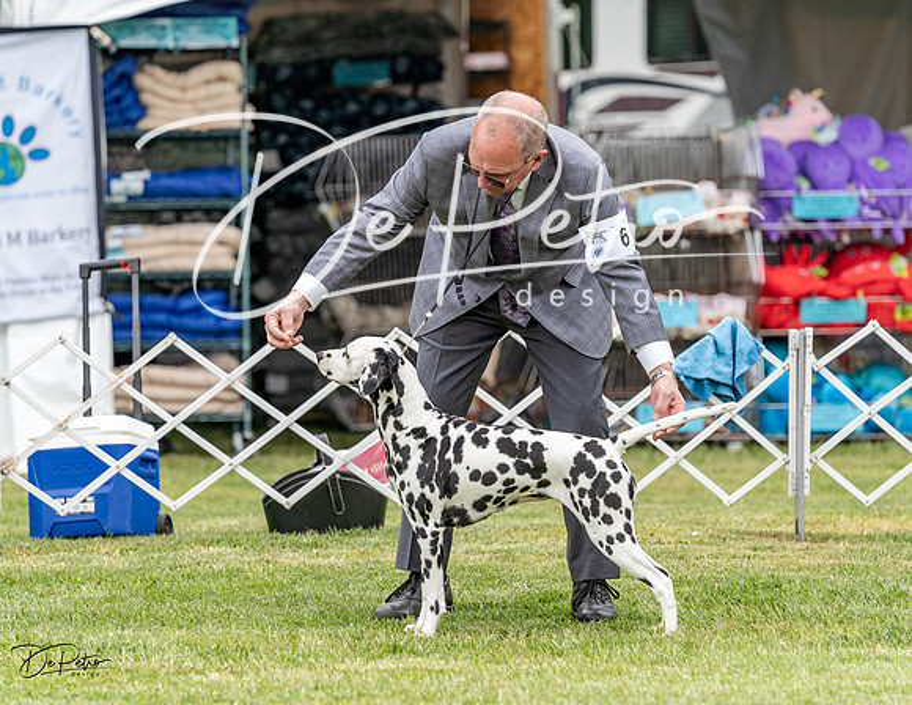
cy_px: 346
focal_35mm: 241
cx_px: 465
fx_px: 6414
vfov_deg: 6.3
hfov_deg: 8.1
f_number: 4.5
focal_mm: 200
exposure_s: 1/1000
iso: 640
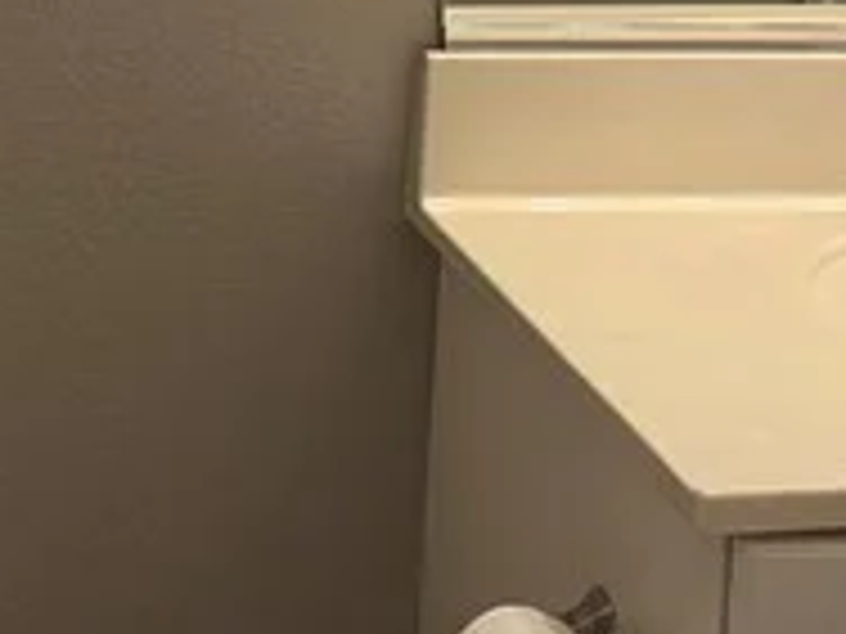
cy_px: -265
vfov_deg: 11.0
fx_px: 3202
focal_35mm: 131
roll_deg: -1.8
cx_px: 171
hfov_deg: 15.0
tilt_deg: -7.3
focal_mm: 6.76
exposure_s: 1/120
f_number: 1.78
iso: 200
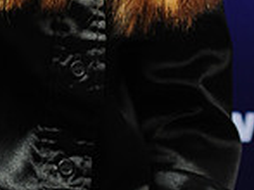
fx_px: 2911
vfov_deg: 3.7
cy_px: -259
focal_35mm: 397
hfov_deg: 5.0
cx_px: -10
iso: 400
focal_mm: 70
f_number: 5
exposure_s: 1/250
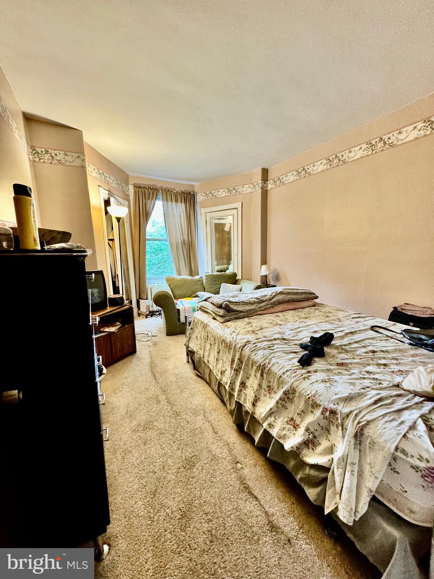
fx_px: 234
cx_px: 217
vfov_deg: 102.1
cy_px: 290
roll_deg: +1.4
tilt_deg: -10.3
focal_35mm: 14
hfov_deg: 85.7
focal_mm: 2.22
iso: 640
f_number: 2.2
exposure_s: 1/60
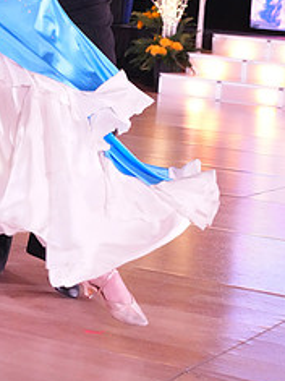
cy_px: -60
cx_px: 23
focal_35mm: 114
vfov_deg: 16.6
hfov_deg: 12.9
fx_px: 1253
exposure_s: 1/400
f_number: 5
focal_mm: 48
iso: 6400
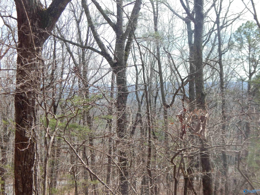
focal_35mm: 54
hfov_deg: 35.5
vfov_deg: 27.0
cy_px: 98
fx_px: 406
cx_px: 130
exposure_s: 1/400
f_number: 3.8
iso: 125
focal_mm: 9.7
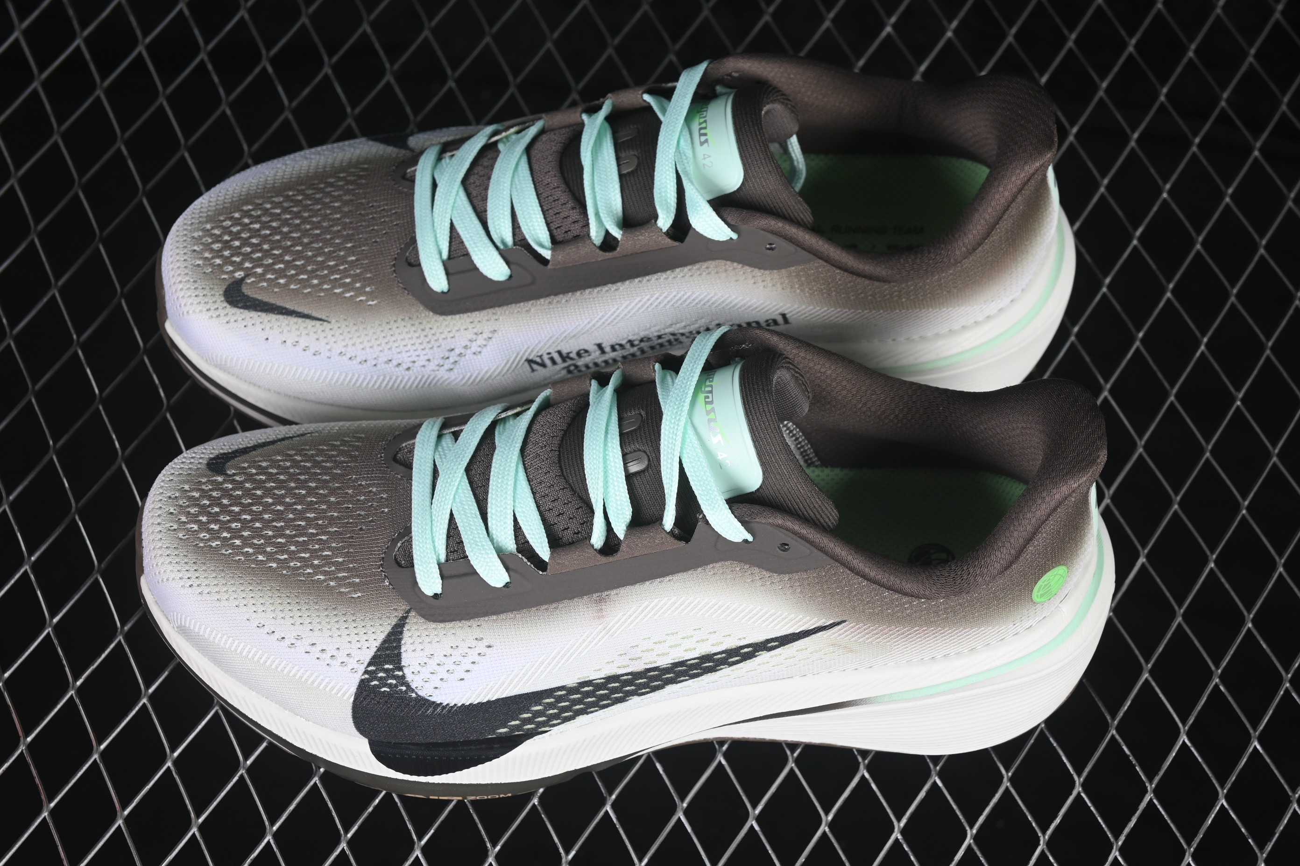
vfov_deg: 18.2
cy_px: 433
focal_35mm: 75
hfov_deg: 27.0
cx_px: 650
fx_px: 2708
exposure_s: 1/80
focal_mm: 50
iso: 160
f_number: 7.1
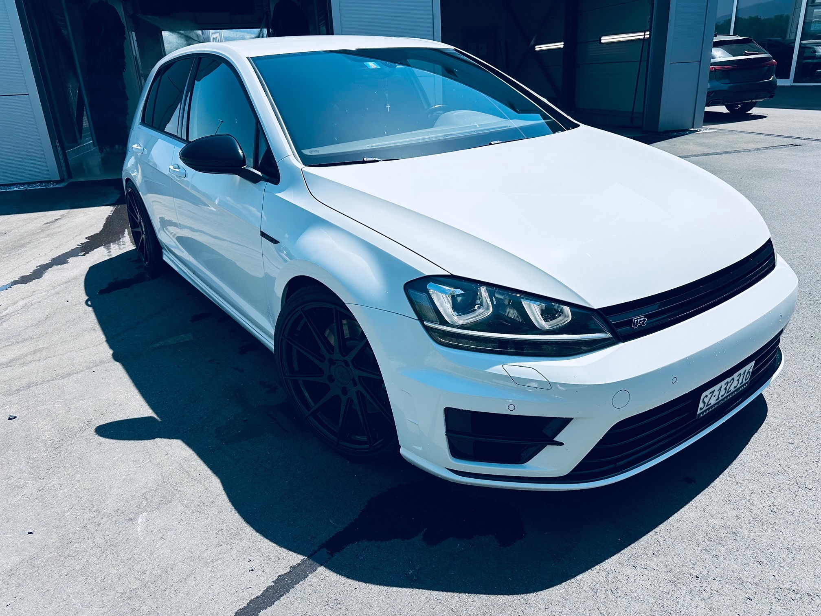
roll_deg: +0.2
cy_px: 308
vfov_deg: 56.8
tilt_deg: -20.8
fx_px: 569
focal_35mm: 24
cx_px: 410
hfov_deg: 71.6
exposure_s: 1/6211
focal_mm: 6.86
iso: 80
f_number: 1.78
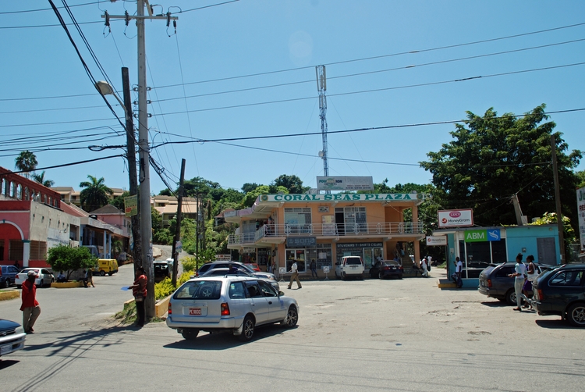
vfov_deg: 43.7
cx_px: 292
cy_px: 196
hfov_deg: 61.9
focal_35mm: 30
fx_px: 488
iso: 100
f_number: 8
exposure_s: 1/250
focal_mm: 20
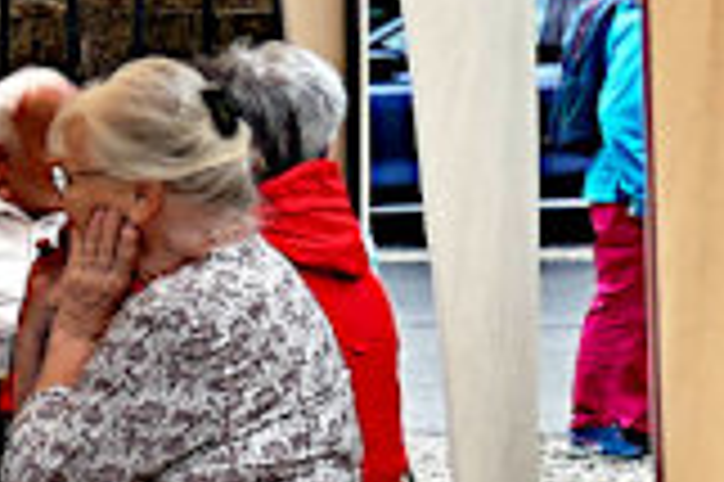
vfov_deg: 10.8
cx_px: -553
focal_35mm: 124
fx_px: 2491
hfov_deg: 14.6
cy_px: 601
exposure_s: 1/320
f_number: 2.8
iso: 125
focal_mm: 9.12
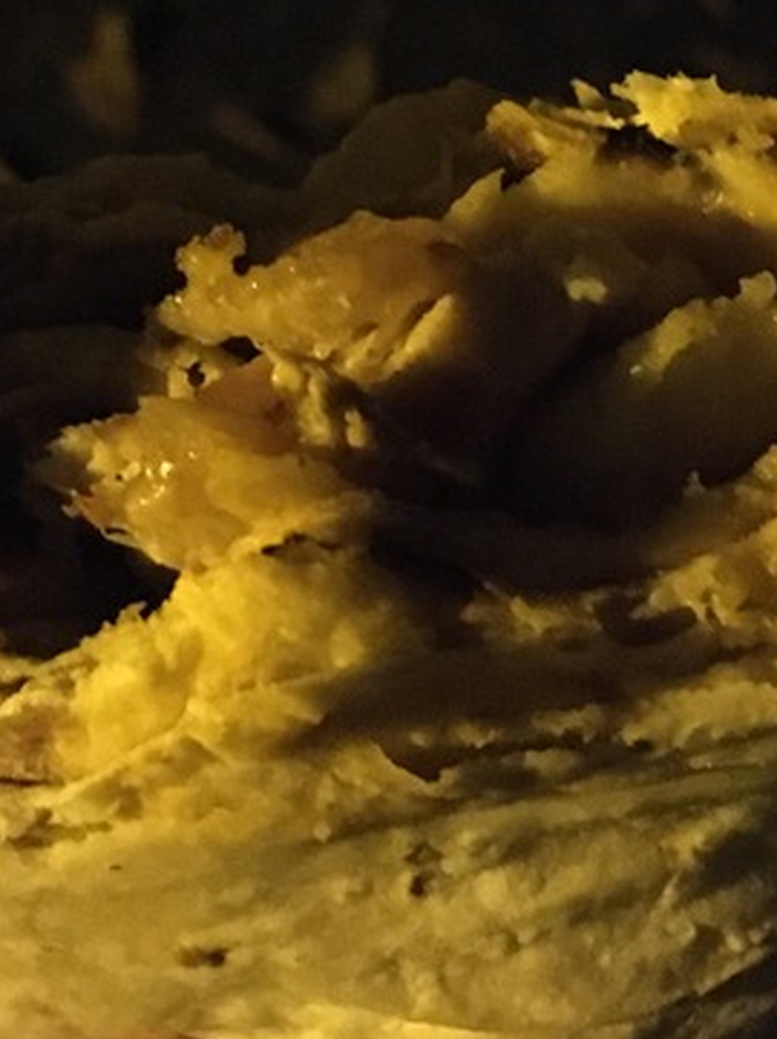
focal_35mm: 74
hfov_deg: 19.9
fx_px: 2219
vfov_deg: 26.1
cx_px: 365
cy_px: 279
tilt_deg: -68.1
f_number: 2.2
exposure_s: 1/17
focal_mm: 4.15
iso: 1600
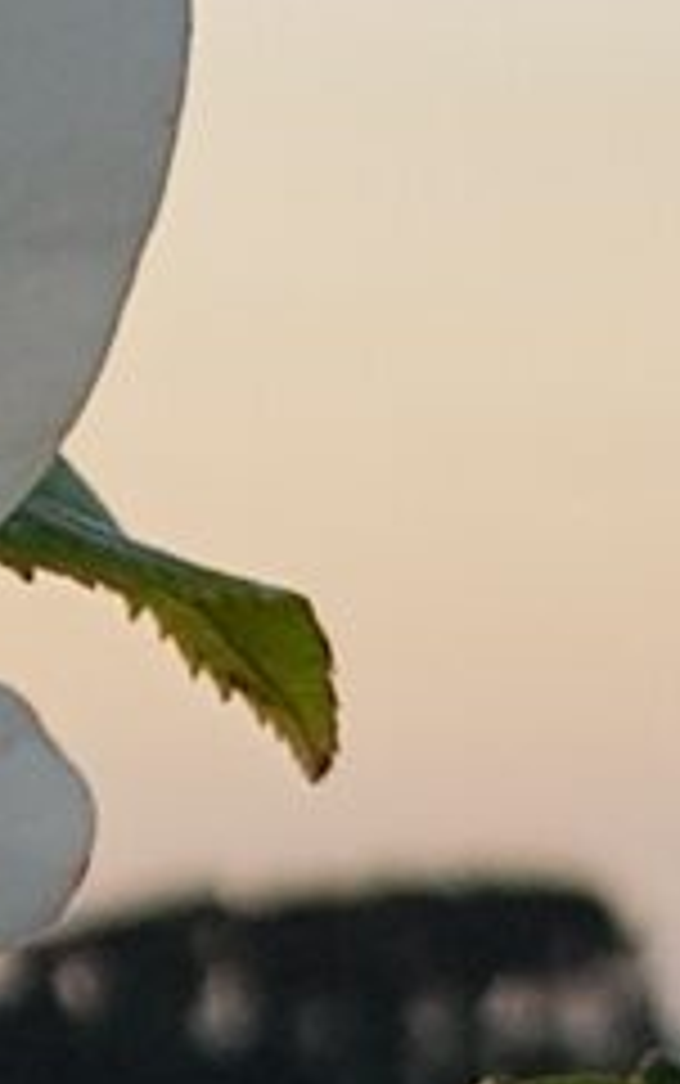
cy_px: 778
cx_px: -941
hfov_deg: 9.9
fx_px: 3463
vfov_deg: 17.7
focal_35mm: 117
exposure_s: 1/91
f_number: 1.7
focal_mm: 4.2
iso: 40
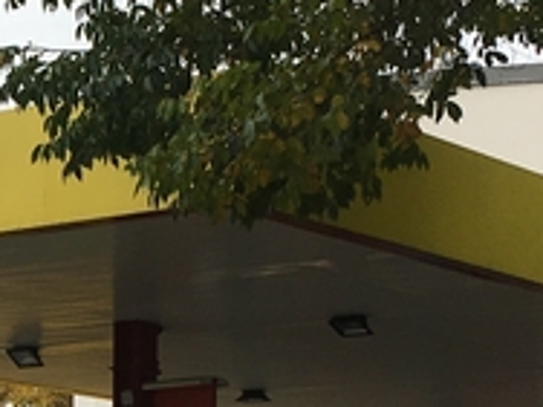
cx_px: -84
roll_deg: -1.1
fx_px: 2322
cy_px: 343
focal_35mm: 148
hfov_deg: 13.0
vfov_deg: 10.0
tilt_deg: +9.1
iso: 25
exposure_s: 1/574
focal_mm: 4.15
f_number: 2.2
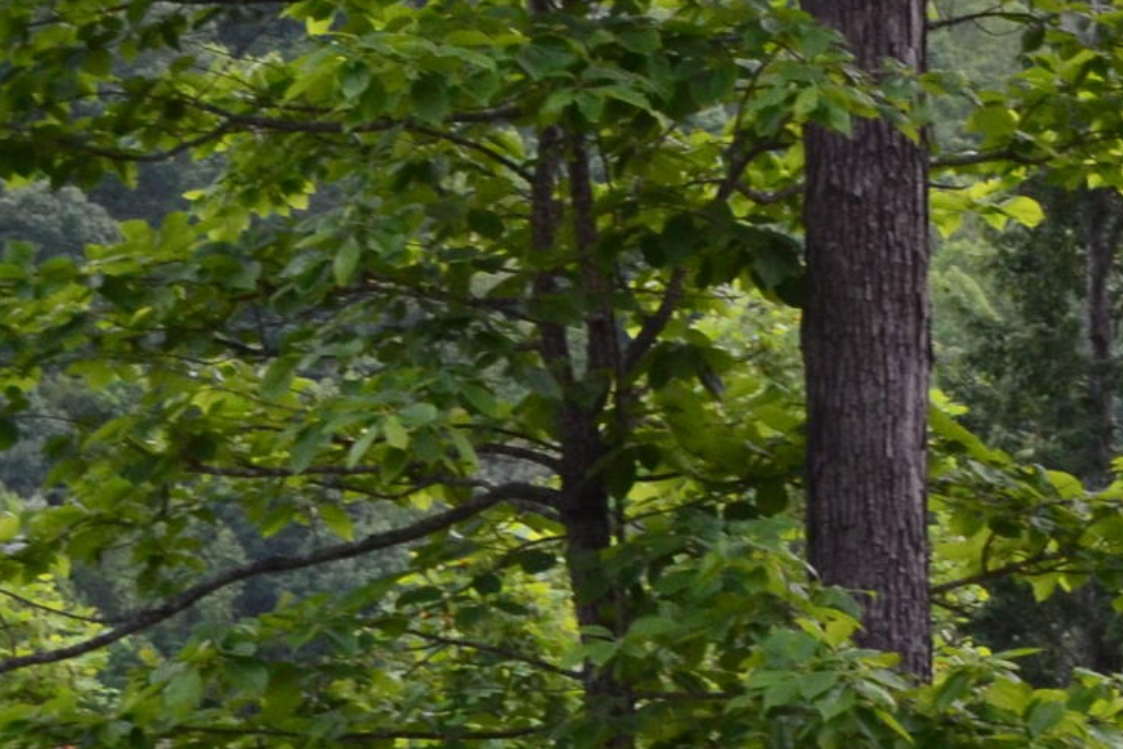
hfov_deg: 9.5
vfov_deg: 6.6
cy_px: 437
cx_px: 1901
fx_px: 6519
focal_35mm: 209
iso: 720
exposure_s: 1/60
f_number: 8
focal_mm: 34
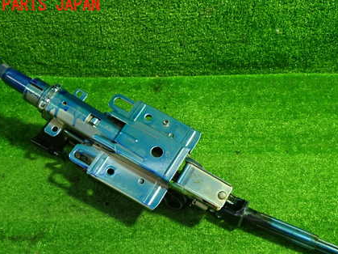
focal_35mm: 43
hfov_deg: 43.7
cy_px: 177
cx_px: 195
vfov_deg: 33.2
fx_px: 420
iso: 320
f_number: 2.3
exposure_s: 1/30
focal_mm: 5.4
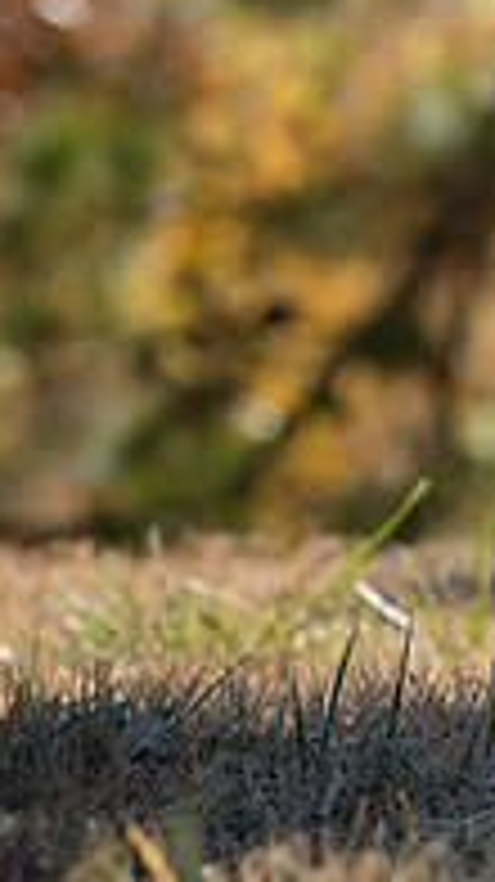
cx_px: 1292
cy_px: 25
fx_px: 8695
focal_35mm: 372
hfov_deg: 3.2
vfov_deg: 5.8
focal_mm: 120
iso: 400
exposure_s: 1/640
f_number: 5.6
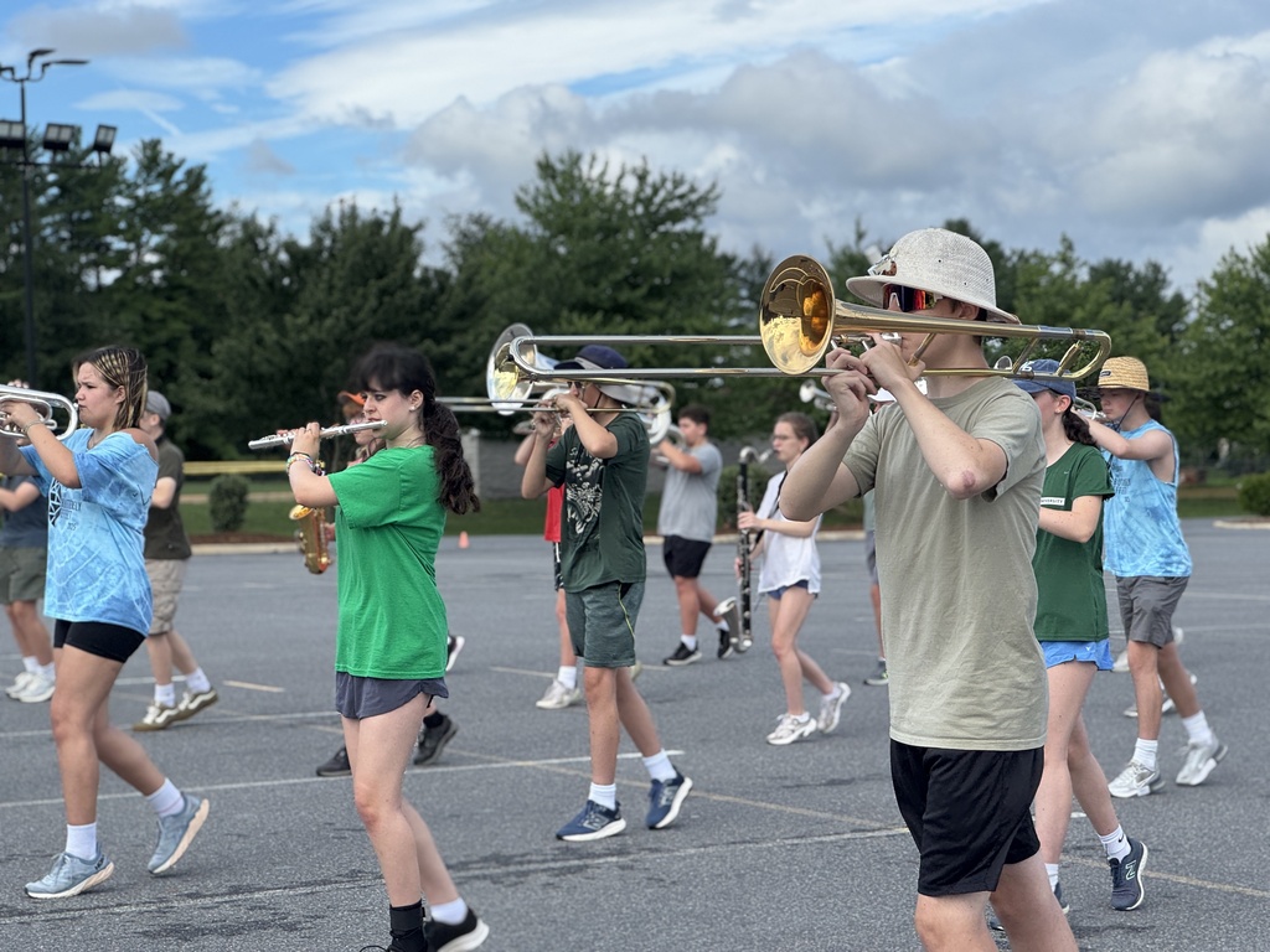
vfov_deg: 19.1
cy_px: 476
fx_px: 2825
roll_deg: +1.6
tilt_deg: +0.4
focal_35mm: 77
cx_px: 635
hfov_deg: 25.3
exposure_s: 1/373
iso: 25
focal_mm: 9
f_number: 2.8
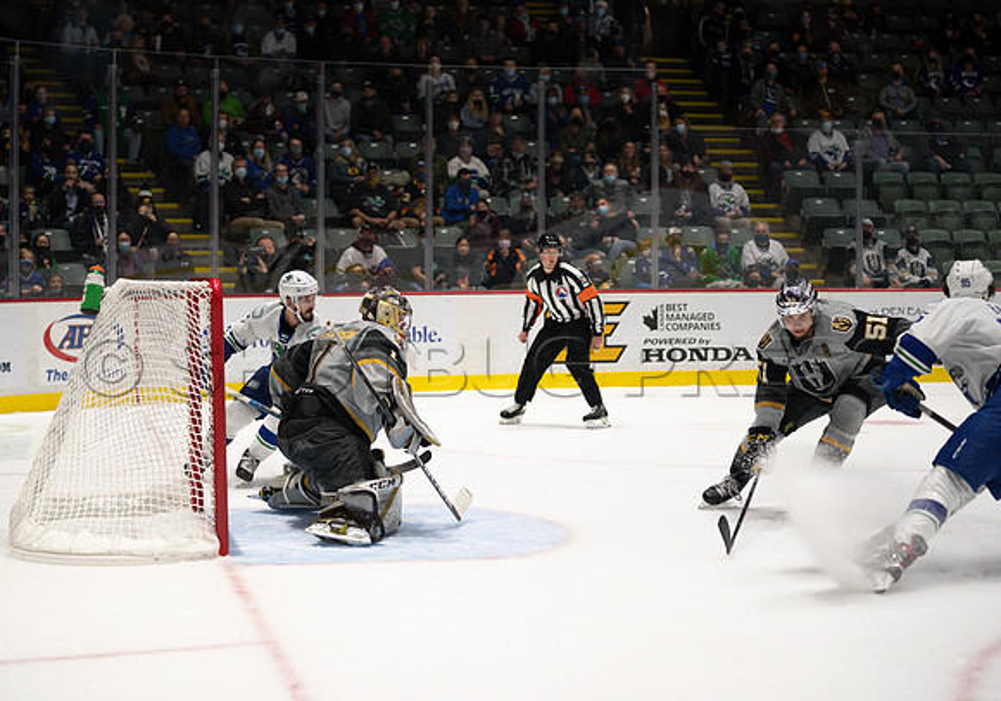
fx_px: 2140
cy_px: 340
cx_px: 454
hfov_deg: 26.3
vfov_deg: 18.6
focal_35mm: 76
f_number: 2.8
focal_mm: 70
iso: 2000
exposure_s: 1/1000
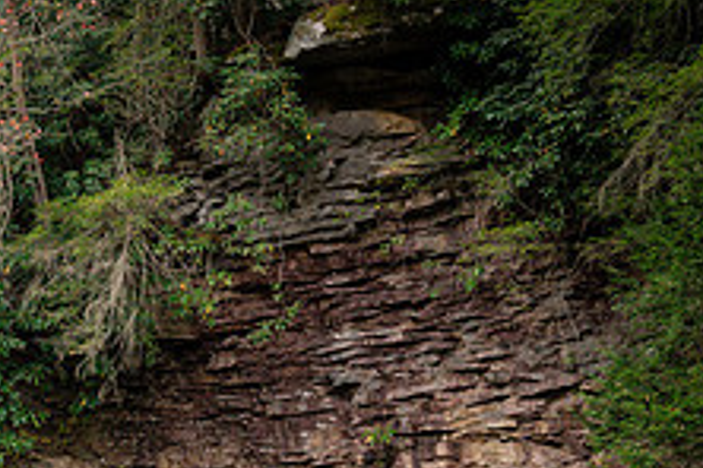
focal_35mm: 102
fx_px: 1992
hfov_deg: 19.2
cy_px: 577
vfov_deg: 13.0
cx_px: -66
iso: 2000
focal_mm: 39
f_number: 8
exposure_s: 1/160
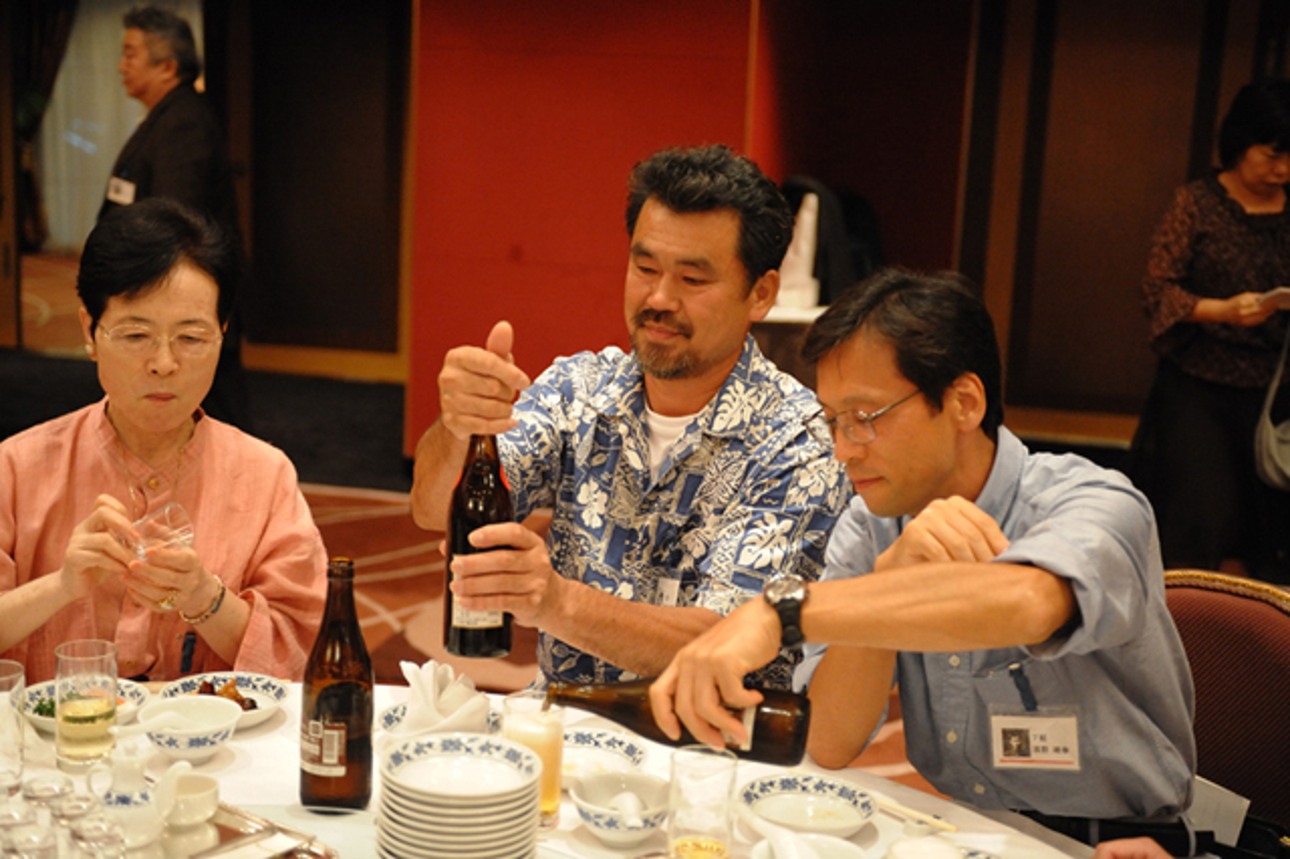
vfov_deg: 27.0
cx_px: 645
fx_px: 1791
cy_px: 430
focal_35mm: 50
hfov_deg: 39.6
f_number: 2.8
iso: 5000
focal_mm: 50
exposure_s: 1/125
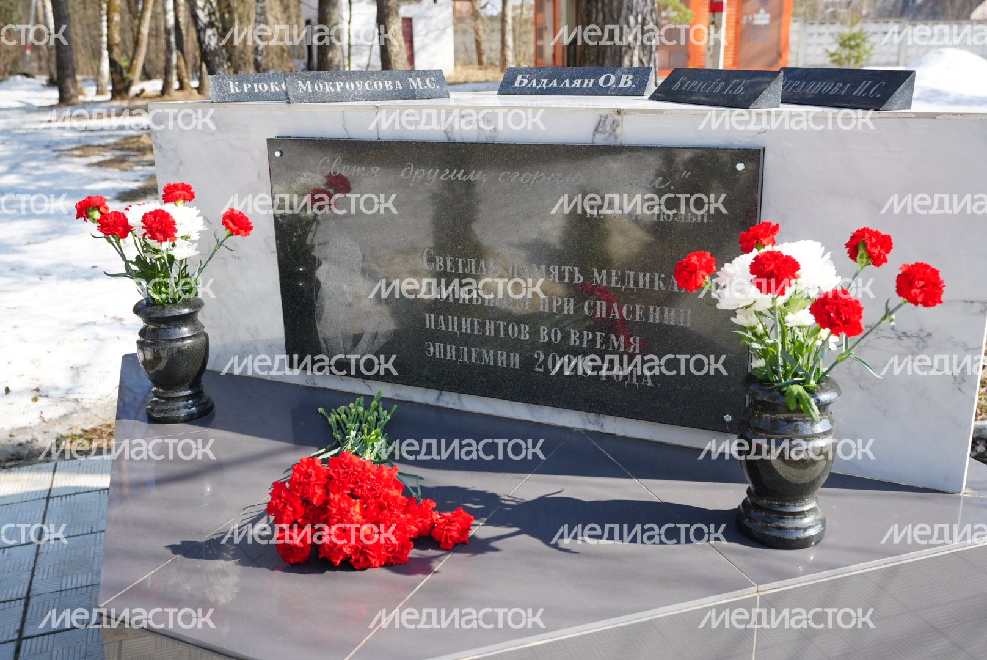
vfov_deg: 37.9
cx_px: 494
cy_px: 330
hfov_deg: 54.4
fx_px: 960
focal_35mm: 35
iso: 1250
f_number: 5
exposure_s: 1/2500
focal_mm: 35
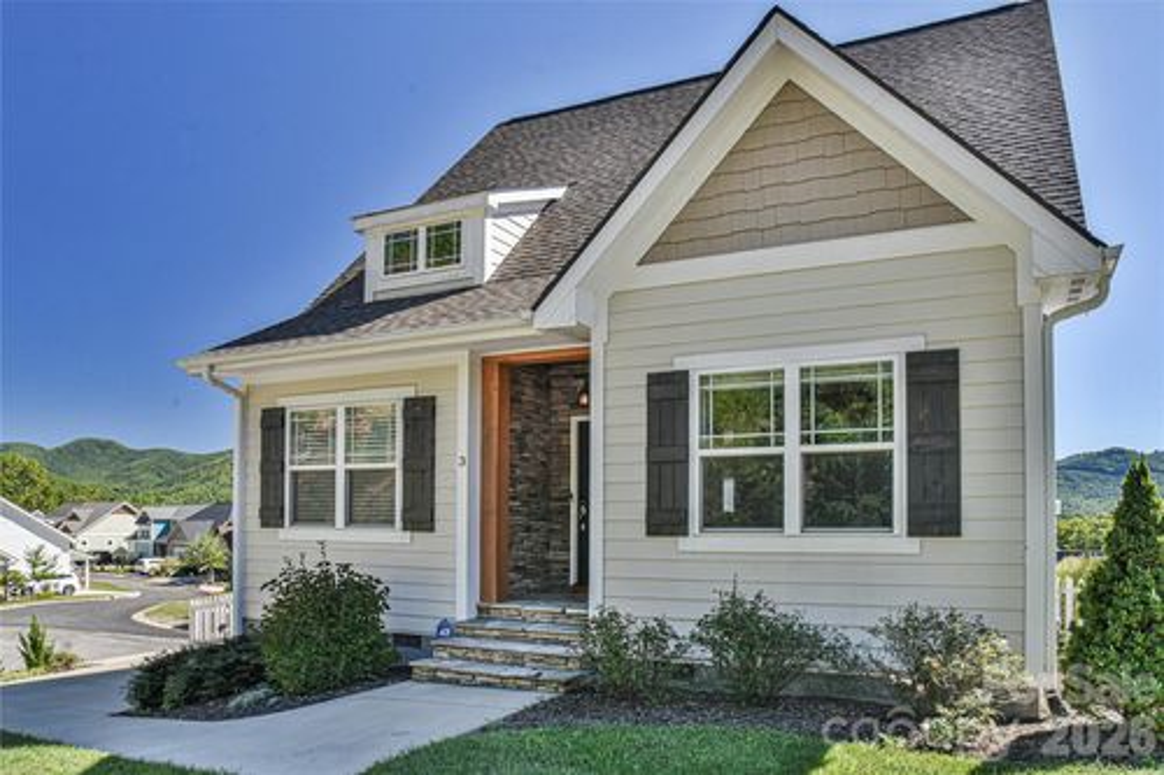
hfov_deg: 73.8
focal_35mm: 24
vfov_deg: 53.1
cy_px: 388
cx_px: 582
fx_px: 776
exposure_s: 1/320
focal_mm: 24
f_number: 9
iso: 1600
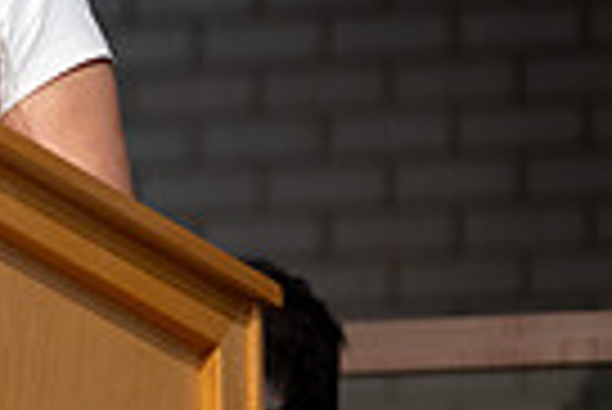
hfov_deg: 2.4
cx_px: -616
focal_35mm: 852
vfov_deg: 1.6
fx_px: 14499
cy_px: -7
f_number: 2.8
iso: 640
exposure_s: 1/160
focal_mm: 200
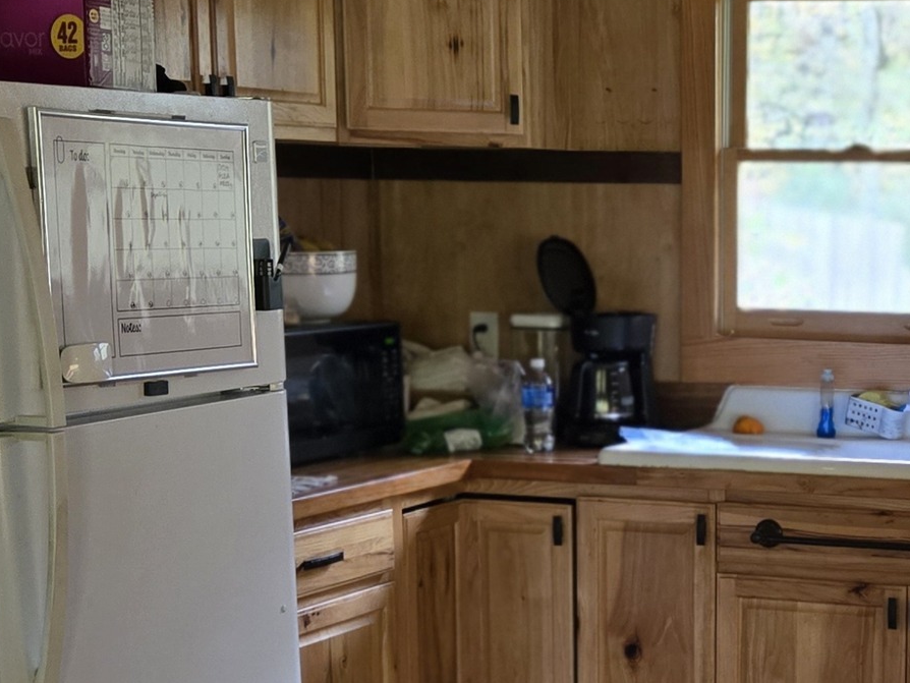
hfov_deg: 23.8
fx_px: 2077
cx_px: 867
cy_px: 538
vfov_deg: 18.5
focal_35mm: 79
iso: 400
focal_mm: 5.4
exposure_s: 1/36.1
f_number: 1.8
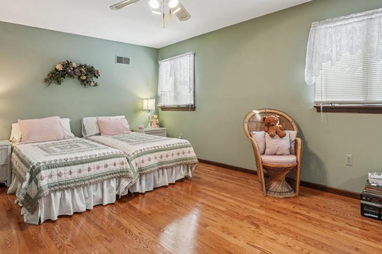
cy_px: 102
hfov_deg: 76.0
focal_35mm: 23
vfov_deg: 54.7
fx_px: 244
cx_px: 180
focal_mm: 16
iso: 400
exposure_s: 1/20
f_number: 8
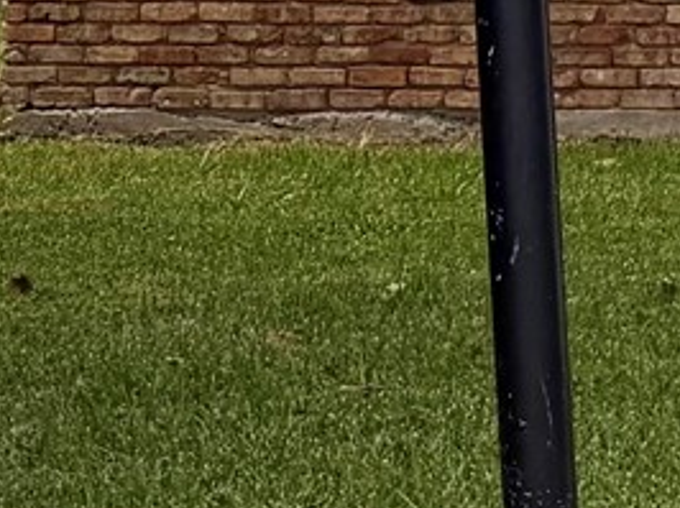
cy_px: -516
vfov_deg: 7.7
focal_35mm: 185
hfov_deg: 8.3
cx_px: 2326
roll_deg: +0.5
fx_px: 3631
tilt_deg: +1.0
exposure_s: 1/1949
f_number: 1.78
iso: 80
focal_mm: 6.76
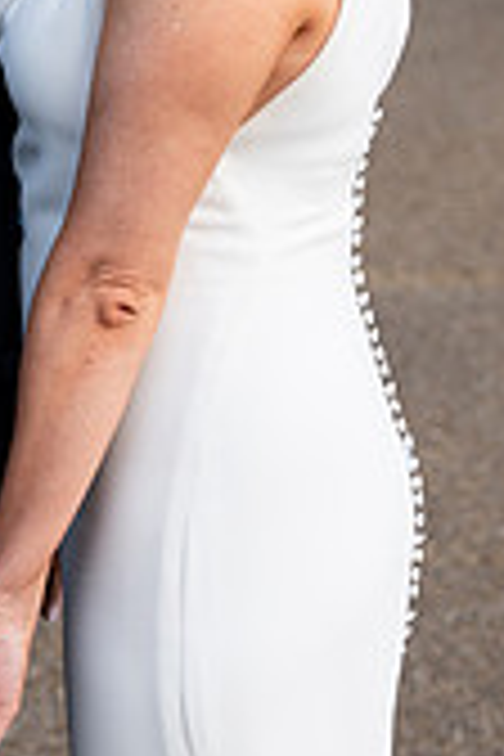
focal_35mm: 187
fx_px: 3927
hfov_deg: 7.3
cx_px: -36
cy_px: 158
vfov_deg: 11.0
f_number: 2.8
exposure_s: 1/200
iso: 125
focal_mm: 47
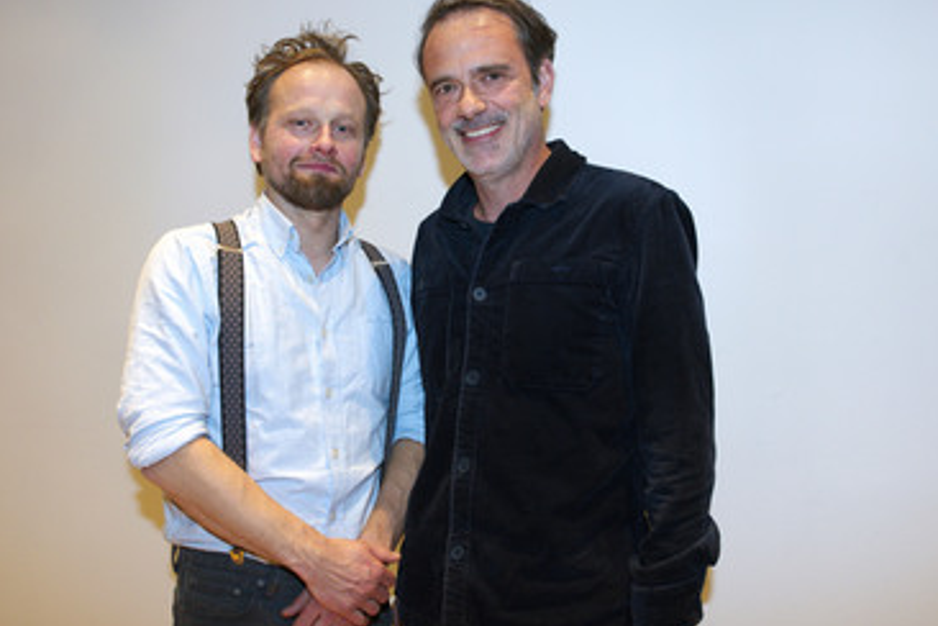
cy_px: 341
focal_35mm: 32
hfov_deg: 58.7
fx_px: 834
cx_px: 473
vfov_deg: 41.1
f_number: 5
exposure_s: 1/100
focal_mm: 26
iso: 1250
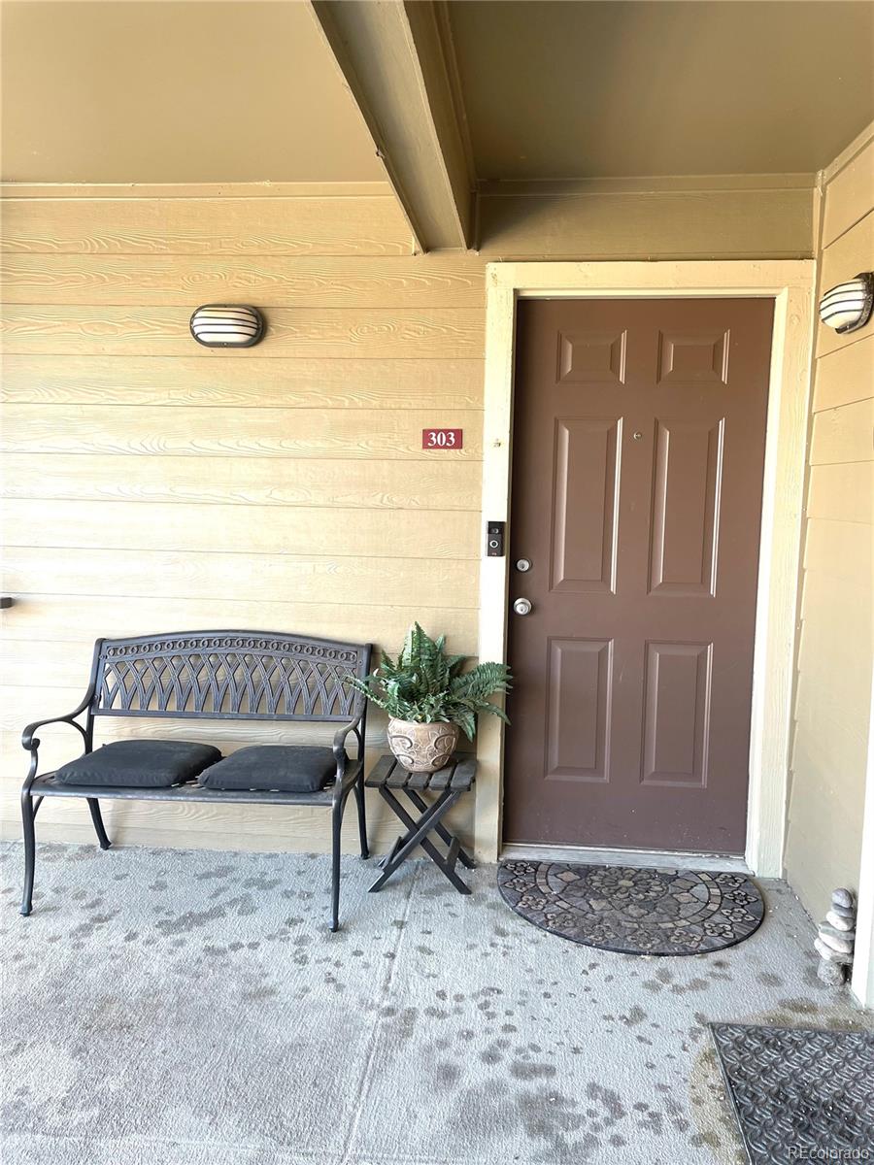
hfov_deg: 53.1
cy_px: 582
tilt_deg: -5.5
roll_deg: -1.6
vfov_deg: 67.3
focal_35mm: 26
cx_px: 437
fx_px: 875
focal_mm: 4.2
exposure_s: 1/121
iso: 64
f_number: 1.6
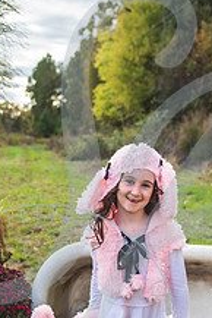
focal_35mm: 58
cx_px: 110
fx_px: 511
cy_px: 229
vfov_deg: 33.9
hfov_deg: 23.4
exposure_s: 1/1000
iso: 320
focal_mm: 28
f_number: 2.8
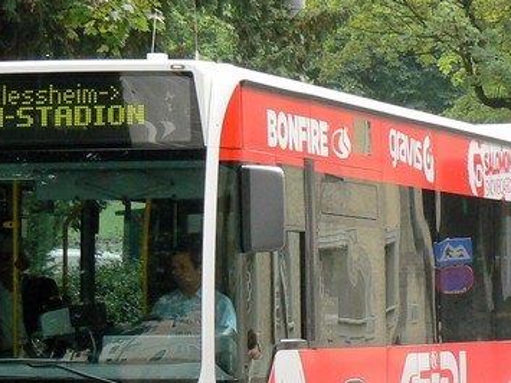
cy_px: 201
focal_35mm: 231
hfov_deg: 8.6
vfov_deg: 6.4
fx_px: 3409
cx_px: 269
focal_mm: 15.2
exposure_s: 1/500
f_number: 3.2
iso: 160
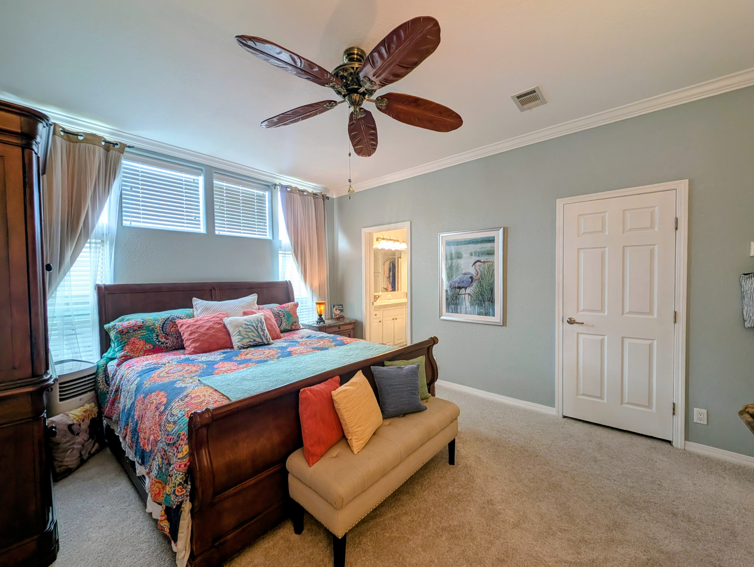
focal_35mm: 12
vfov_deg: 94.6
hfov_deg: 110.5
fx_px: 262
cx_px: 377
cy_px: 284
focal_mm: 2.23
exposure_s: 1/30
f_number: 1.95
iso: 43
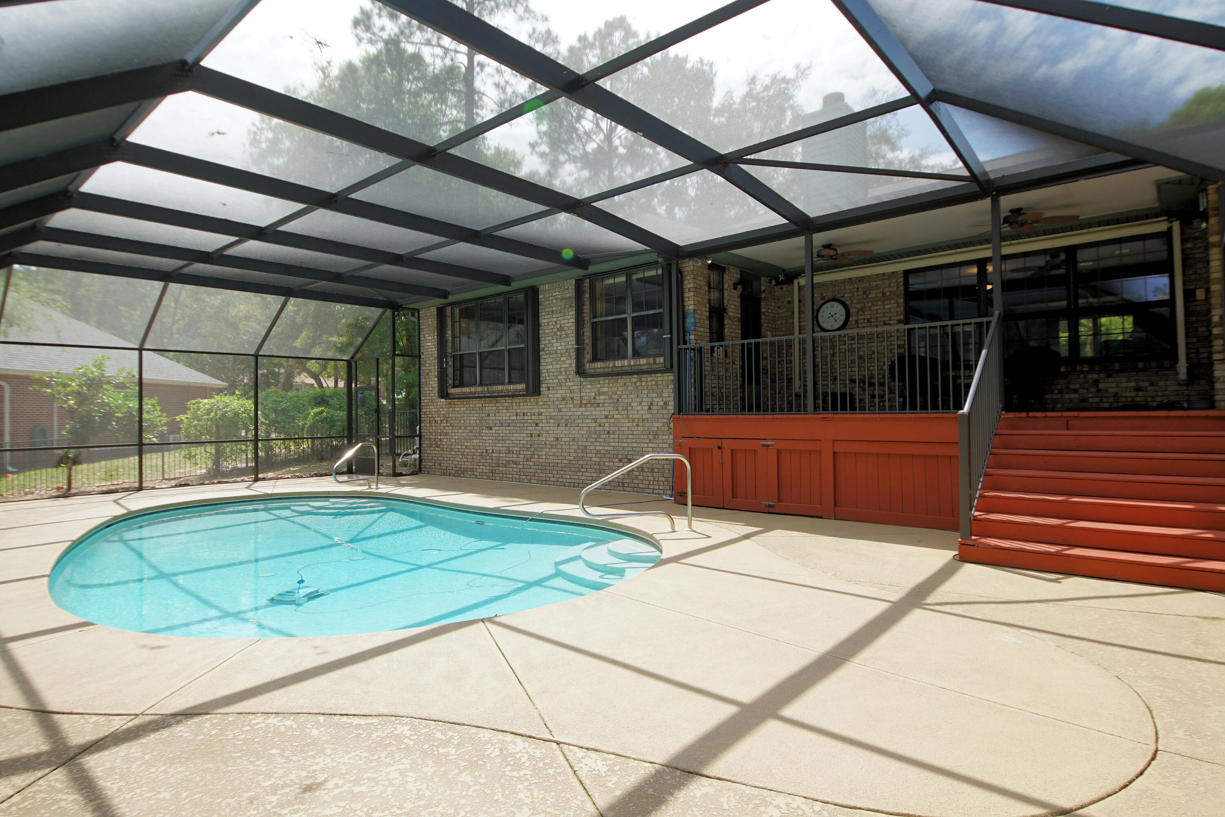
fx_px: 613
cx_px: 612
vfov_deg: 67.4
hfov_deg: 90.0
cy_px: 408
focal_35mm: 18
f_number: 6.3
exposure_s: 1/125
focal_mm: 12
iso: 100
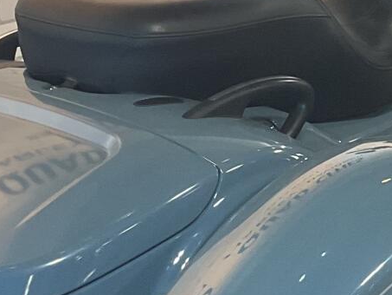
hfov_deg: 15.3
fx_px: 1450
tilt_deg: -19.4
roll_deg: +1.4
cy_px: 159
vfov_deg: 11.6
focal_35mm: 128
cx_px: 320
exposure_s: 1/60
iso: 64
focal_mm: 3
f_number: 1.8
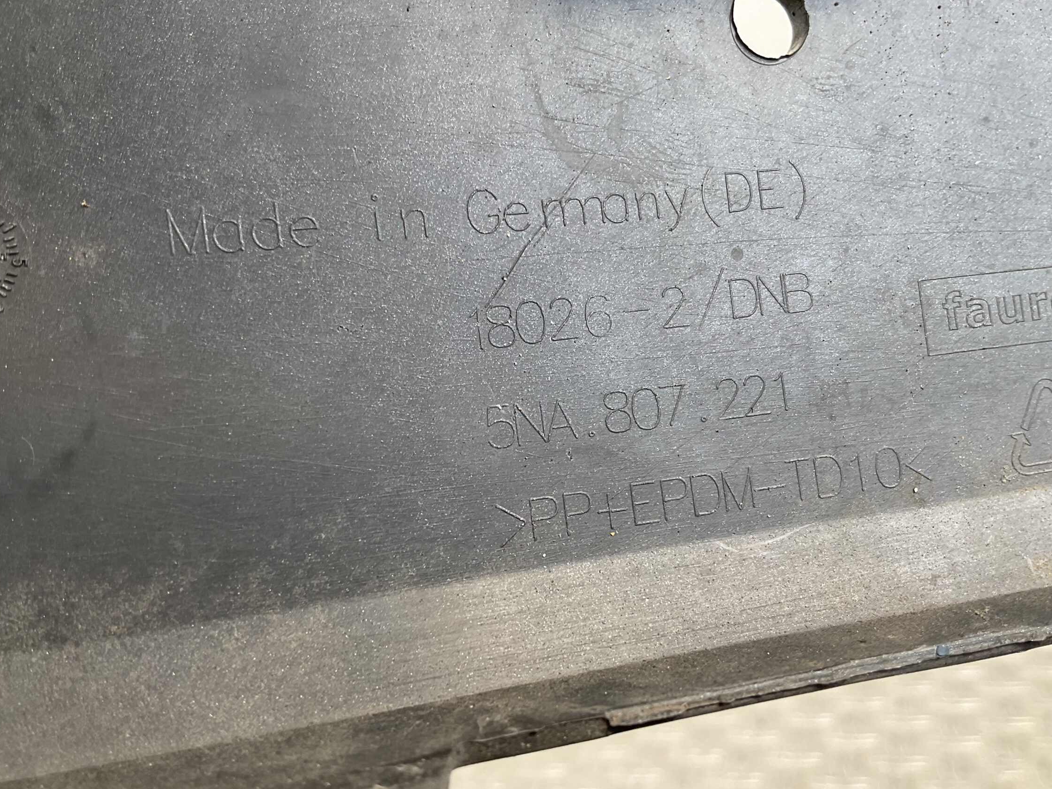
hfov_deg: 55.4
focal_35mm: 33
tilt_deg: -6.5
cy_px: 424
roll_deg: +6.0
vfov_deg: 42.9
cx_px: 532
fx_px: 1003
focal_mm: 3
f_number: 1.8
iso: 32
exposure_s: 1/120
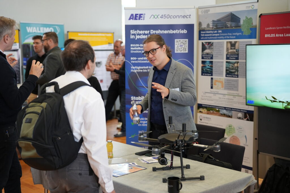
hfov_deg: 35.6
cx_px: 145
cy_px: 96
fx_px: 452
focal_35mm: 56
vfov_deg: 24.2
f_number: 2.8
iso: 1600
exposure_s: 1/160
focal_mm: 56.1
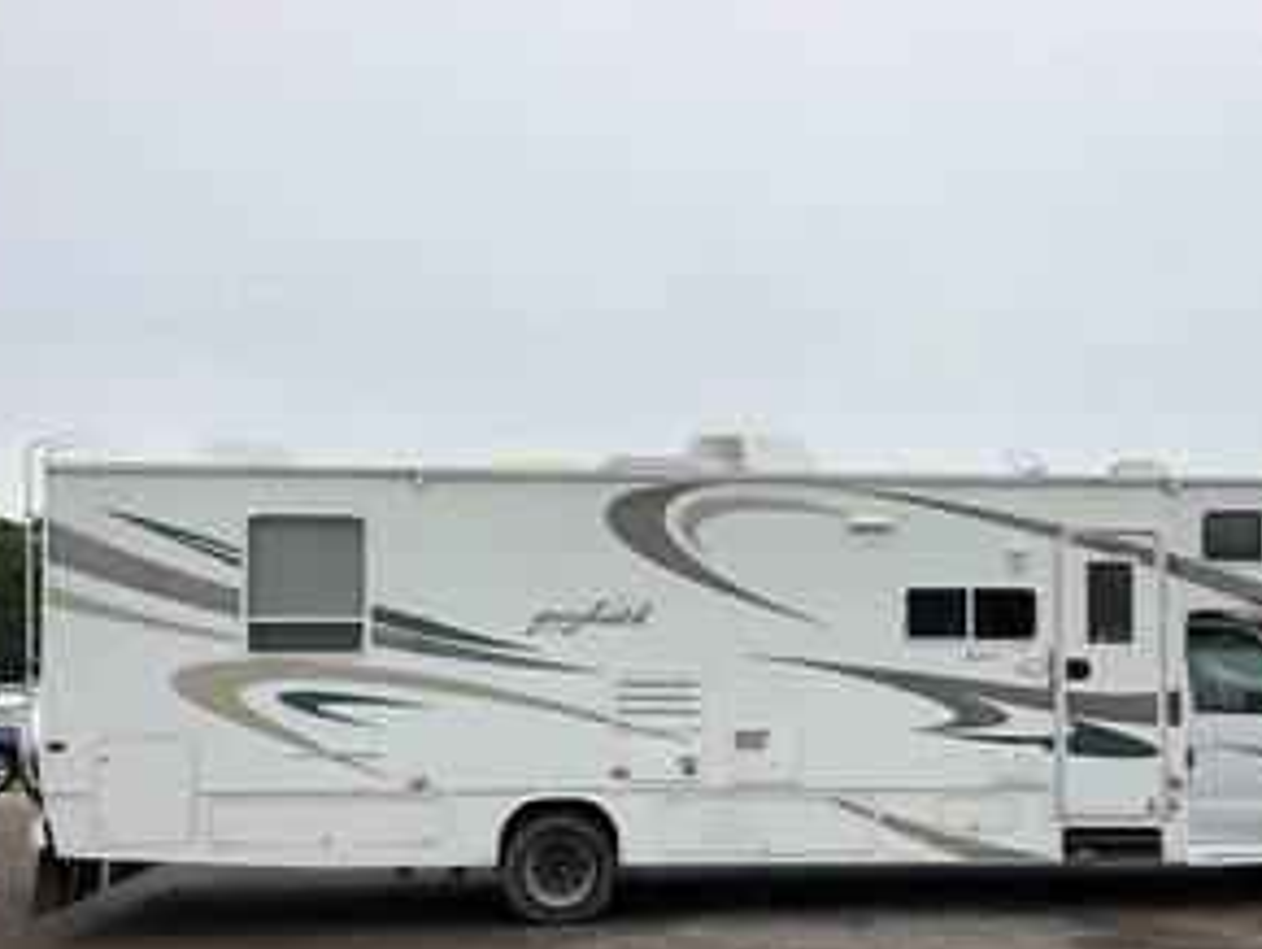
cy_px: 614
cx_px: 735
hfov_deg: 46.6
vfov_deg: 35.7
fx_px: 1459
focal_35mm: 40
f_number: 1.8
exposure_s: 1/2427
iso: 25
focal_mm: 3
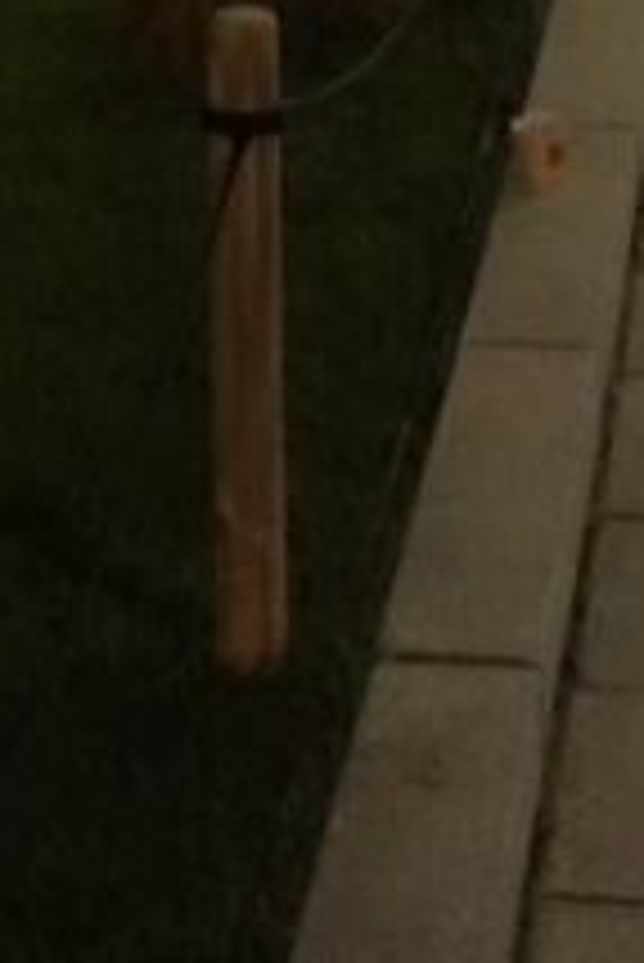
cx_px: 133
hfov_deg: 8.7
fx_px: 4232
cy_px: -1305
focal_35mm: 158
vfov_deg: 11.1
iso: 2500
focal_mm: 12.32
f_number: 2.5
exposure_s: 1/40
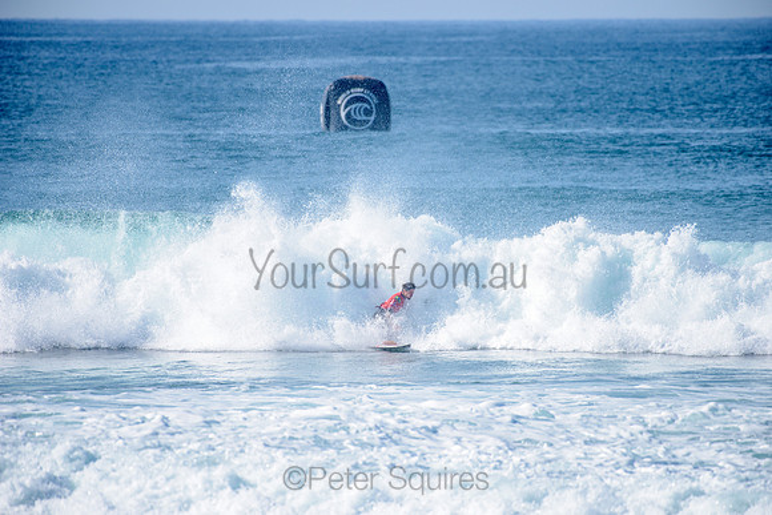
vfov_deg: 2.8
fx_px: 10724
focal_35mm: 500
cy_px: 258
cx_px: 386
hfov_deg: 4.1
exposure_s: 1/2500
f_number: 5.6
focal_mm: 500
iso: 200
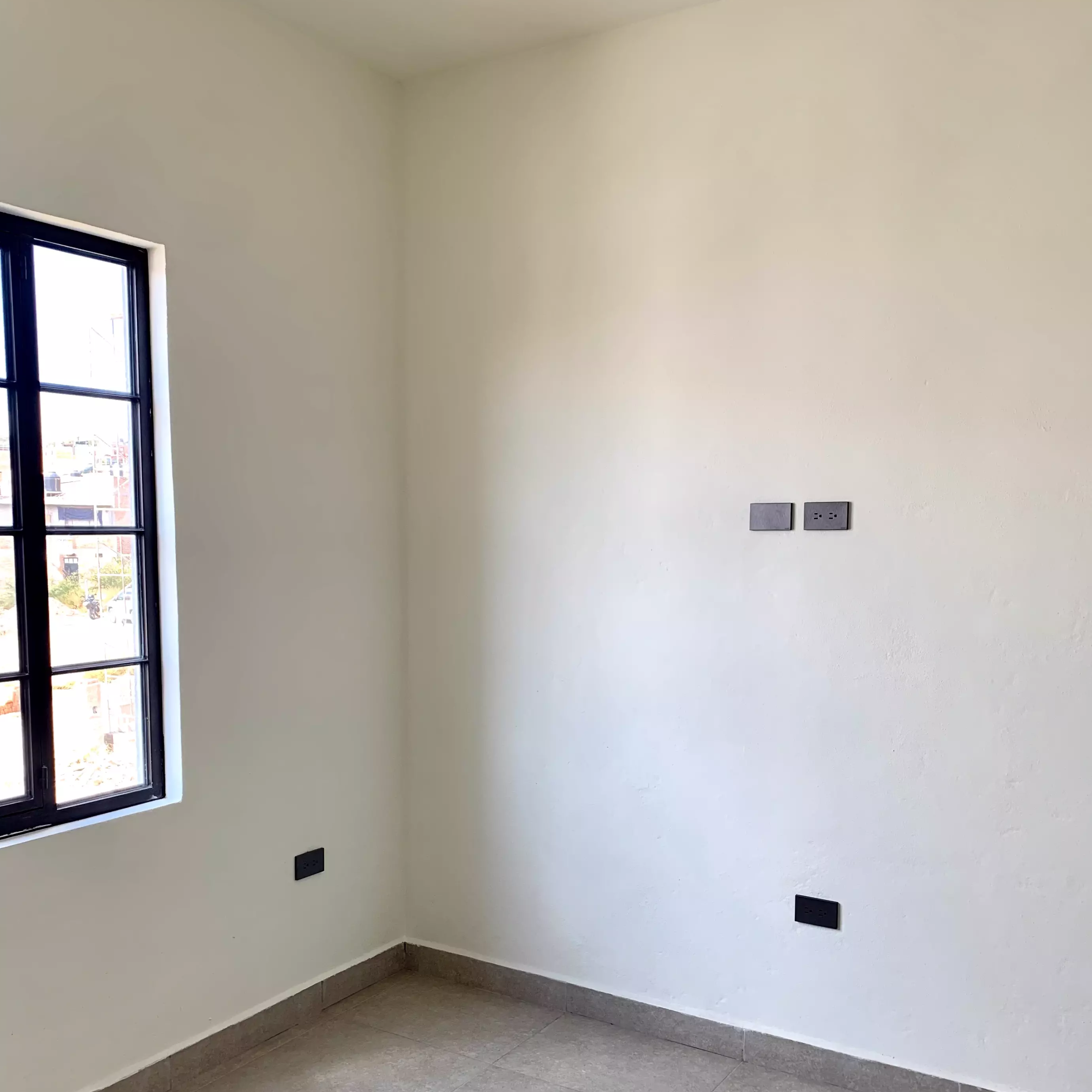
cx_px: 547
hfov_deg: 52.5
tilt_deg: -5.4
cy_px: 638
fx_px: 1106
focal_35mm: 31
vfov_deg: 52.3
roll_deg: +0.2
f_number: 1.8
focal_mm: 4.25
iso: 32
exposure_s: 1/122
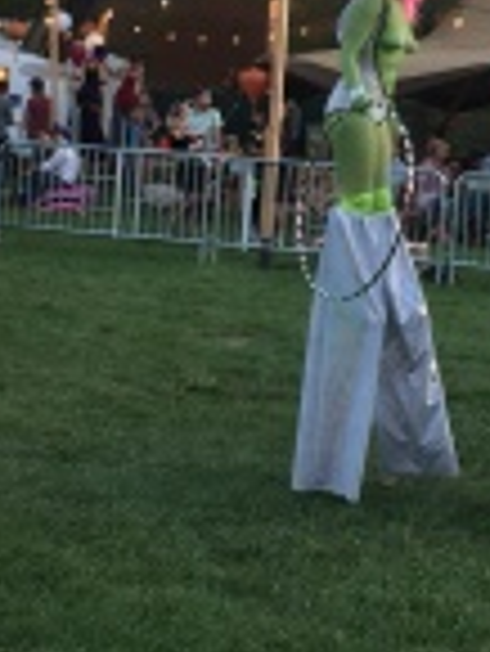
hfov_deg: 20.2
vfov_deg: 26.2
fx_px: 1376
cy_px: 144
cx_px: 301
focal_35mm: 73
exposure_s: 1/60
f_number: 2.2
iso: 25
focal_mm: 4.15
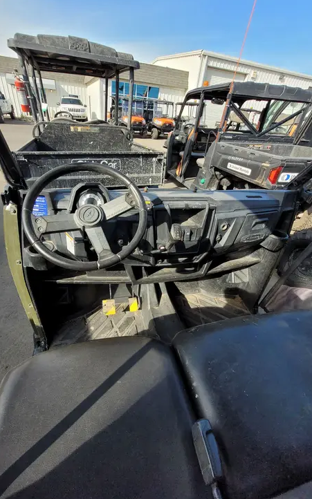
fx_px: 191
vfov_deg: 105.3
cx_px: 144
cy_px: 247
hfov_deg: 78.5
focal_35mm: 14
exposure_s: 1/503
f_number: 2.2
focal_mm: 1.74
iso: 40
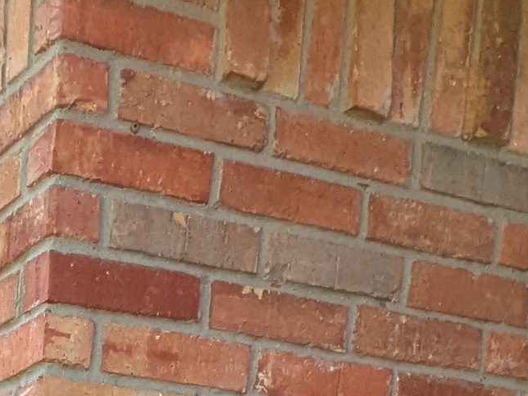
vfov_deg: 12.9
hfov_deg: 21.0
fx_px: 1327
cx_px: -99
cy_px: 949
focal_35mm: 87
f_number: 2.2
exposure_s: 1/576
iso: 58
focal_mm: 1.85
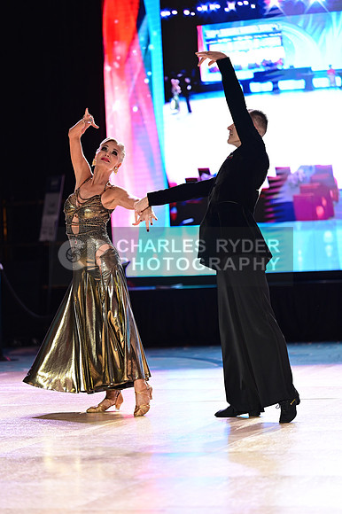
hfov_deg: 8.6
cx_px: 171
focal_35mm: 160
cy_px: 257
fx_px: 2283
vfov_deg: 12.8
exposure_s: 1/200
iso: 1250
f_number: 2.8
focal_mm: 160
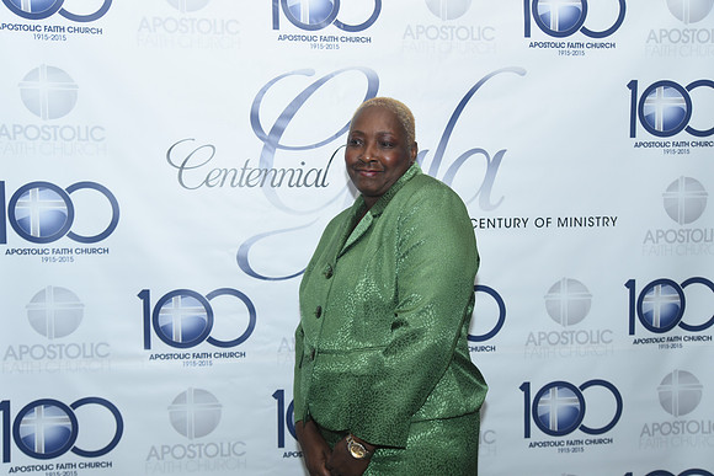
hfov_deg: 43.6
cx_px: 357
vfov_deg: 29.9
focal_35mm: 45
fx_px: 893
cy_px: 238
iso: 500
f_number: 5
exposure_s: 1/100
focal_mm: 45
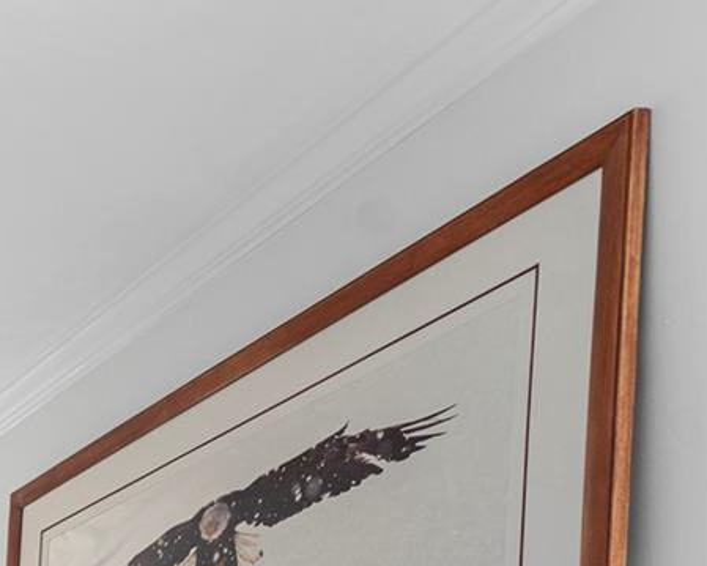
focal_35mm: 60
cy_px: 926
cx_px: -743
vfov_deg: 20.4
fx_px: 1255
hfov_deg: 18.5
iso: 320
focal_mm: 14
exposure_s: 1/200
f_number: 6.3
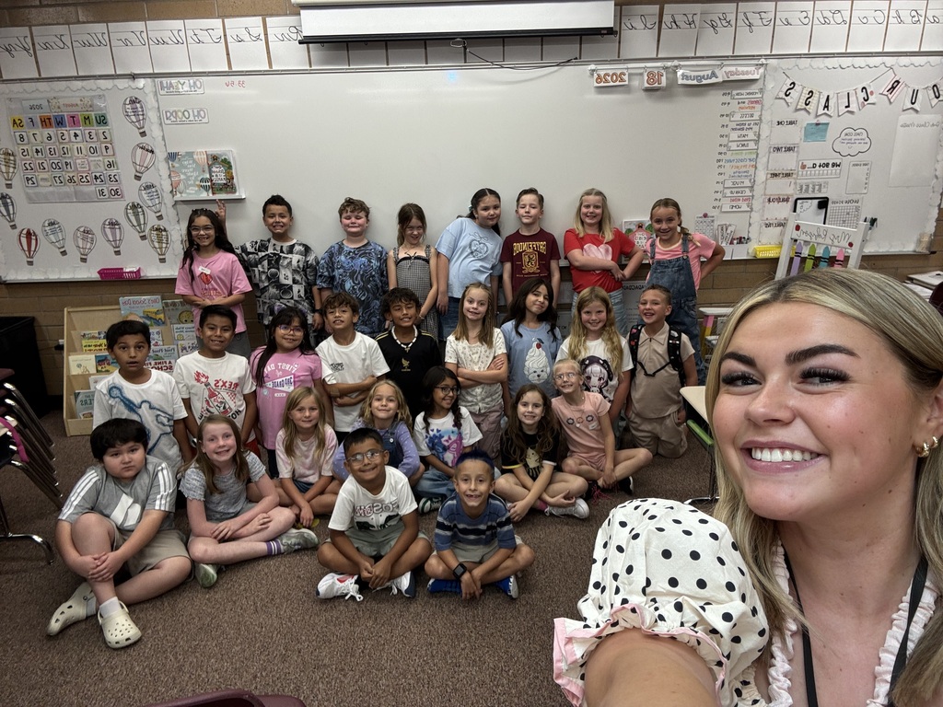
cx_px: 472
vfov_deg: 58.9
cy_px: 354
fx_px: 627
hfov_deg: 73.9
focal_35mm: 23
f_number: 1.9
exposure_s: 1/41
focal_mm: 2.69
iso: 64
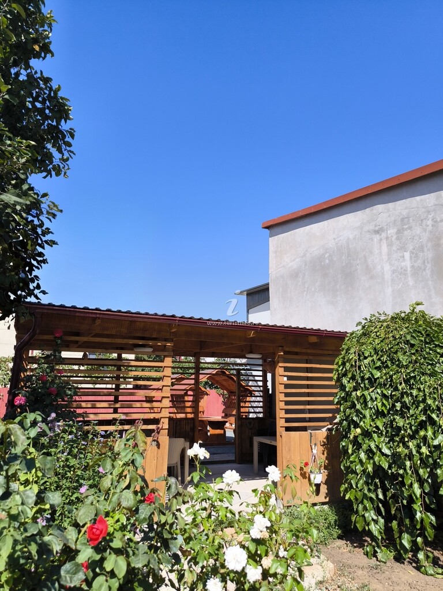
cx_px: 222
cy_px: 296
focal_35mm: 24
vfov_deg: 71.6
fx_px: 410
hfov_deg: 56.8
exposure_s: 1/2865
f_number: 1.9
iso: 50
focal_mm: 6.92
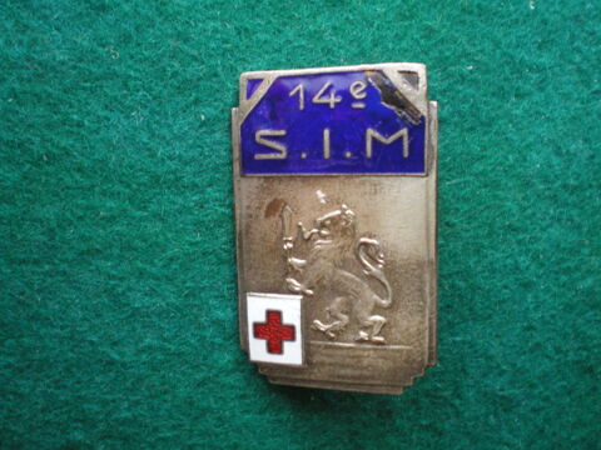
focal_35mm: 38
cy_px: 225
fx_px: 660
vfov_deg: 37.7
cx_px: 300
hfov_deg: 49.0
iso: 400
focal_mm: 6.3
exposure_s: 1/20
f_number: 3.1
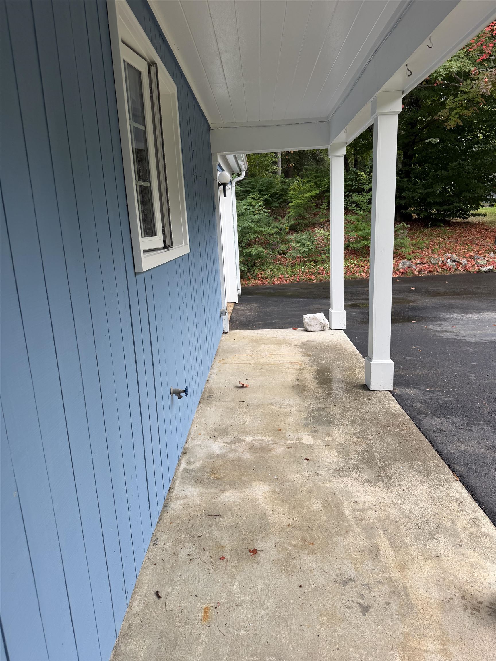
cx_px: 248
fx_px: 459
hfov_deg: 56.8
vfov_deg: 71.6
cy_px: 330
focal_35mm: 24
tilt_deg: -12.6
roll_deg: +2.5
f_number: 1.78
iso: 64
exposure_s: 1/191
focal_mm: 6.76
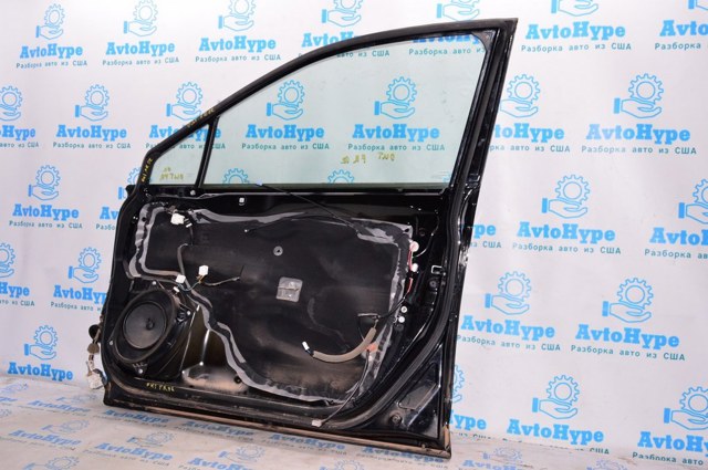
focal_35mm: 27
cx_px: 354
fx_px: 530
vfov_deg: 47.8
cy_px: 235
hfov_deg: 67.4
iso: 1600
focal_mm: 18
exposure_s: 1/160
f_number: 8
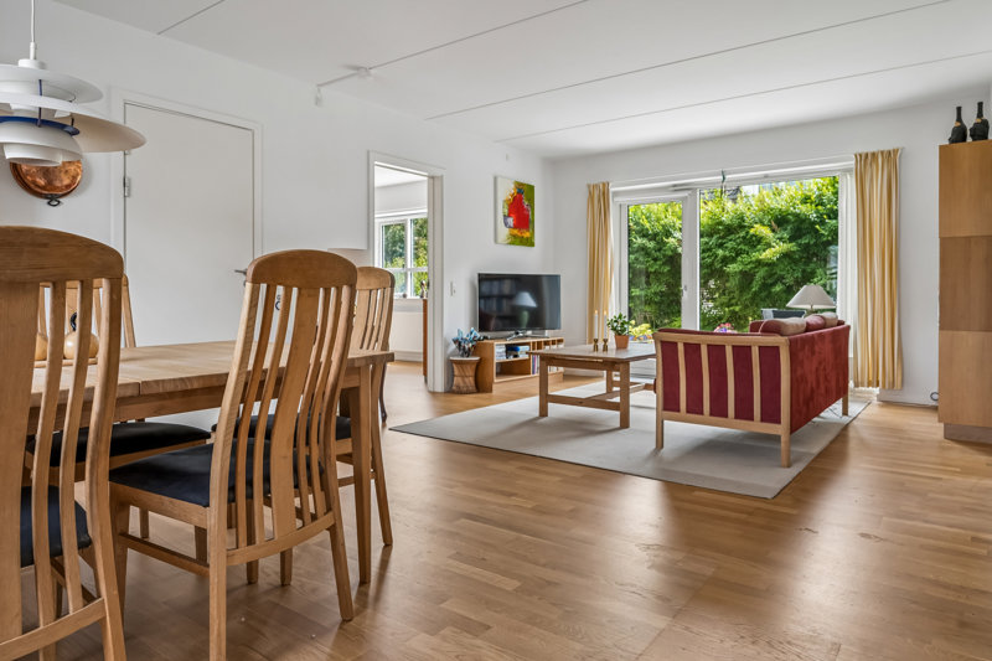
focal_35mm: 22
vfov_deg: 57.2
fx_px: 606
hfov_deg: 78.6
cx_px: 496
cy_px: 330
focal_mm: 22
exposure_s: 1/25
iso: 400
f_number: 5.6
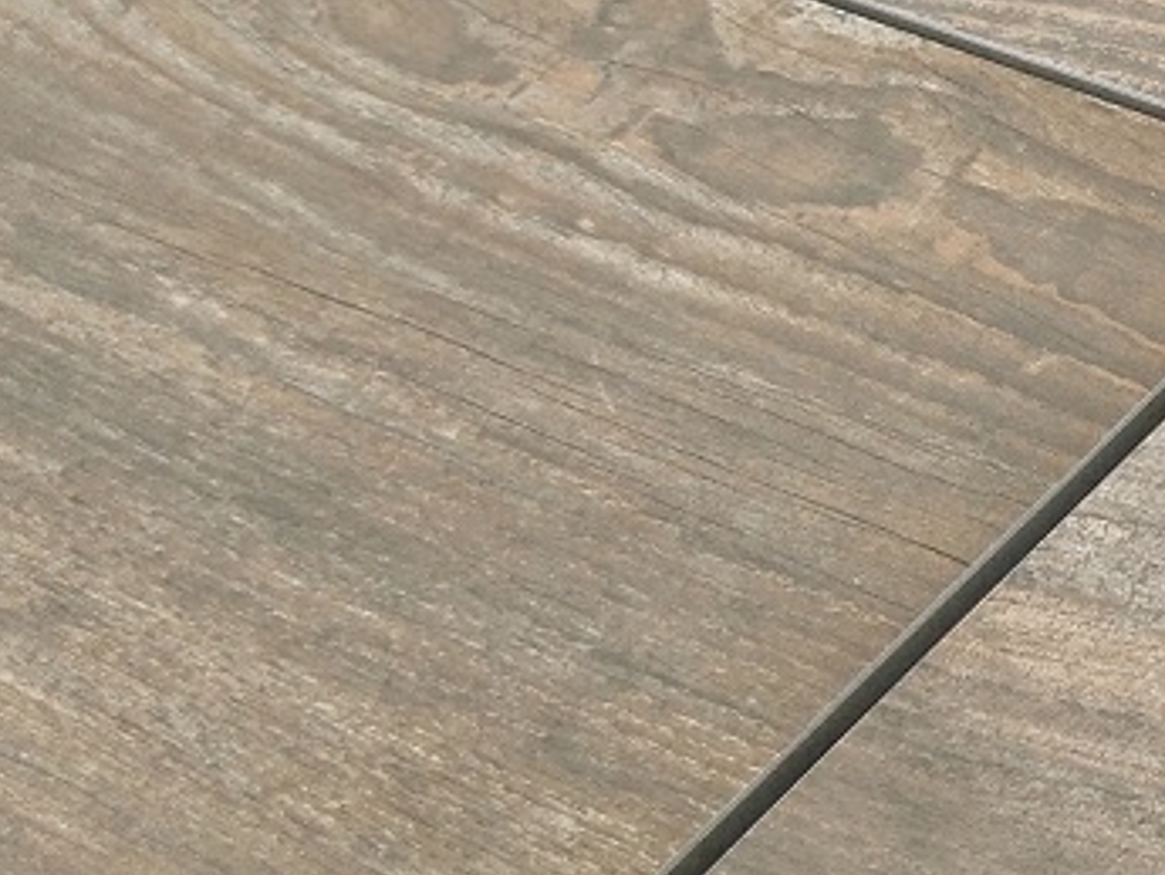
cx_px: 1948
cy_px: 449
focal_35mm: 76
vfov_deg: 19.4
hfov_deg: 20.3
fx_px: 2559
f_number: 2
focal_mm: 3.59
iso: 100
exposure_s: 1/494
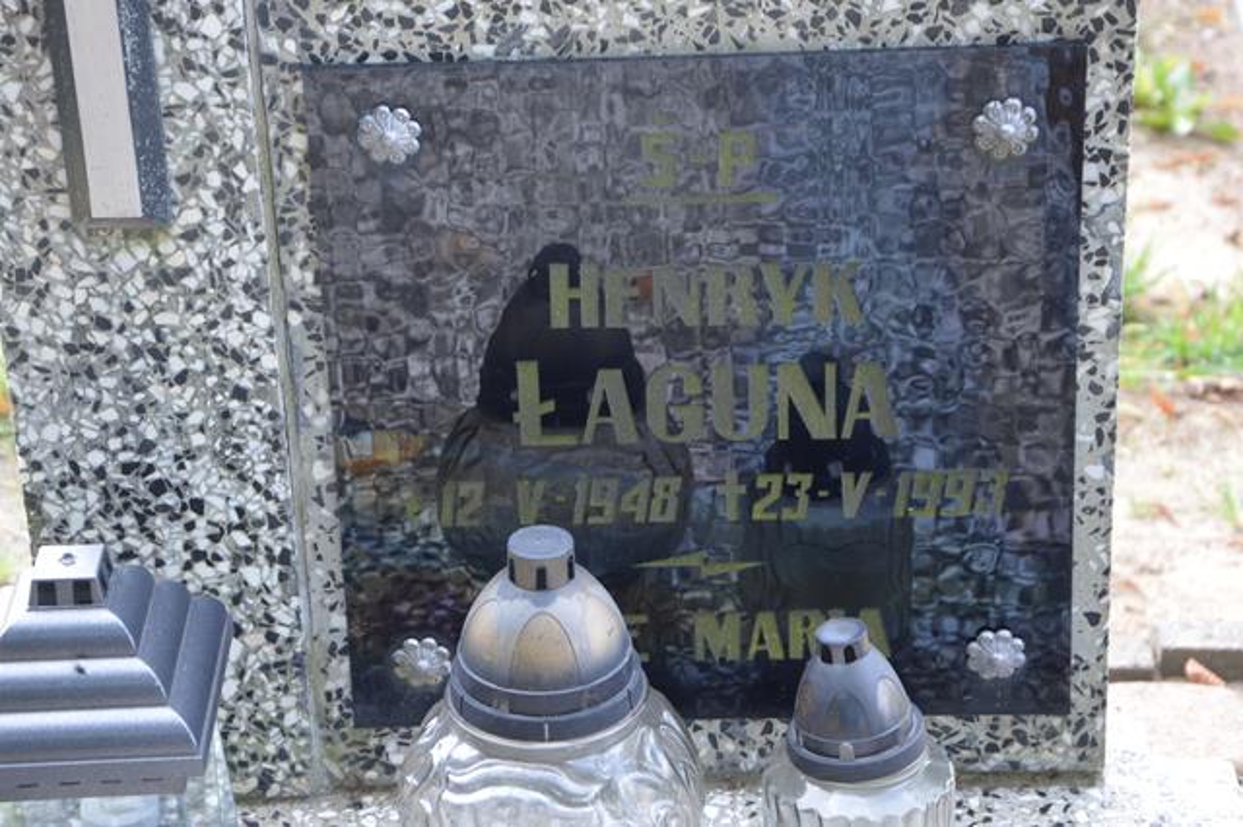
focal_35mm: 99
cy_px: 414
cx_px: 622
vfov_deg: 13.8
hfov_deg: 20.6
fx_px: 3416
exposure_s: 1/80
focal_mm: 66
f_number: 5.3
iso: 400
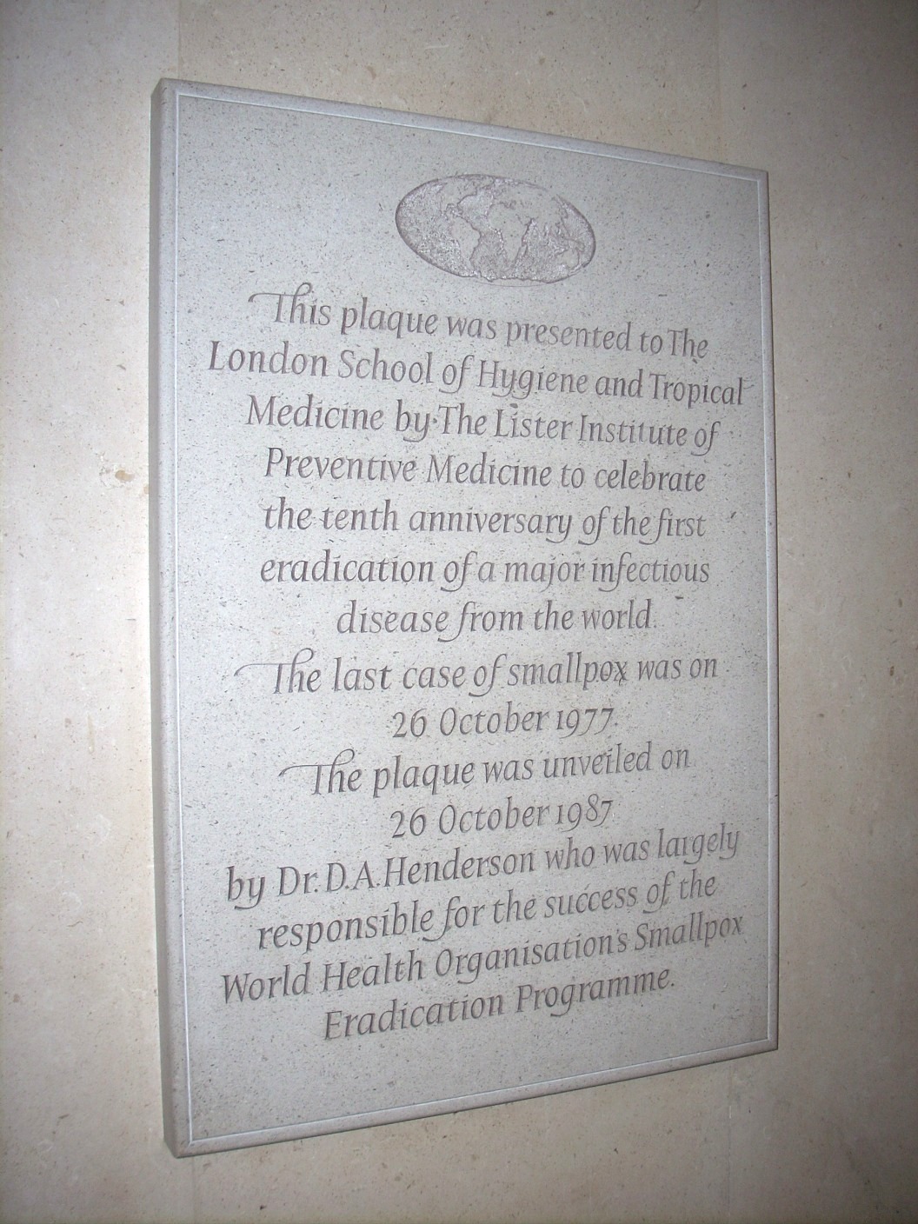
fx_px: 1308
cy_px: 612
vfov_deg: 50.1
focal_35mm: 37
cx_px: 459
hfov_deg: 38.7
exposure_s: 1/60
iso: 64
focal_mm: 6.2
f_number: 2.8
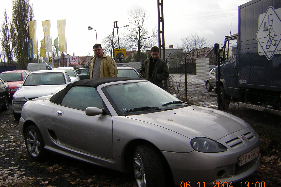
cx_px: 139
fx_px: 297
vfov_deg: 35.0
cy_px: 101
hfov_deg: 50.7
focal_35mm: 38
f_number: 2.6
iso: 50
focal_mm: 4.7
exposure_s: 1/621
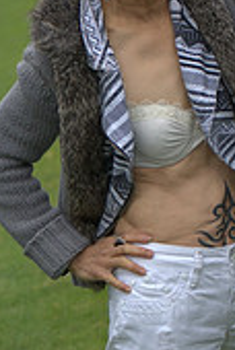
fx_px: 2321
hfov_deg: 5.8
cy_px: -25
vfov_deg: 8.6
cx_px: 123
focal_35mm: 238
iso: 100
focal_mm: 60
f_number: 4.5
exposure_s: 1/160
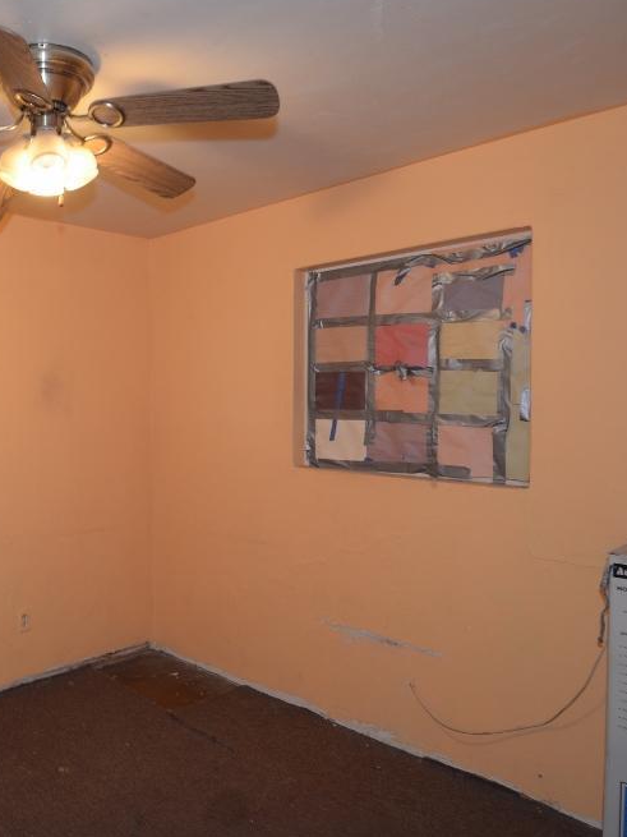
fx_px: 652
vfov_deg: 65.3
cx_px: 64
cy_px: 415
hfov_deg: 46.4
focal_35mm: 27
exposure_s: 1/6
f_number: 5.6
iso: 400
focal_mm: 12
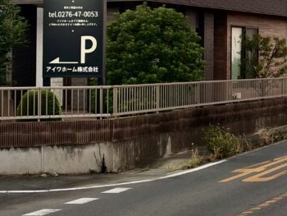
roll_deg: -0.3
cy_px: 25
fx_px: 879
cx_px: 450
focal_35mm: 106
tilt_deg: +2.6
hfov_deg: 16.6
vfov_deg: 13.9
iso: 100
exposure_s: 1/121
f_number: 1.8
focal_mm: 6.93
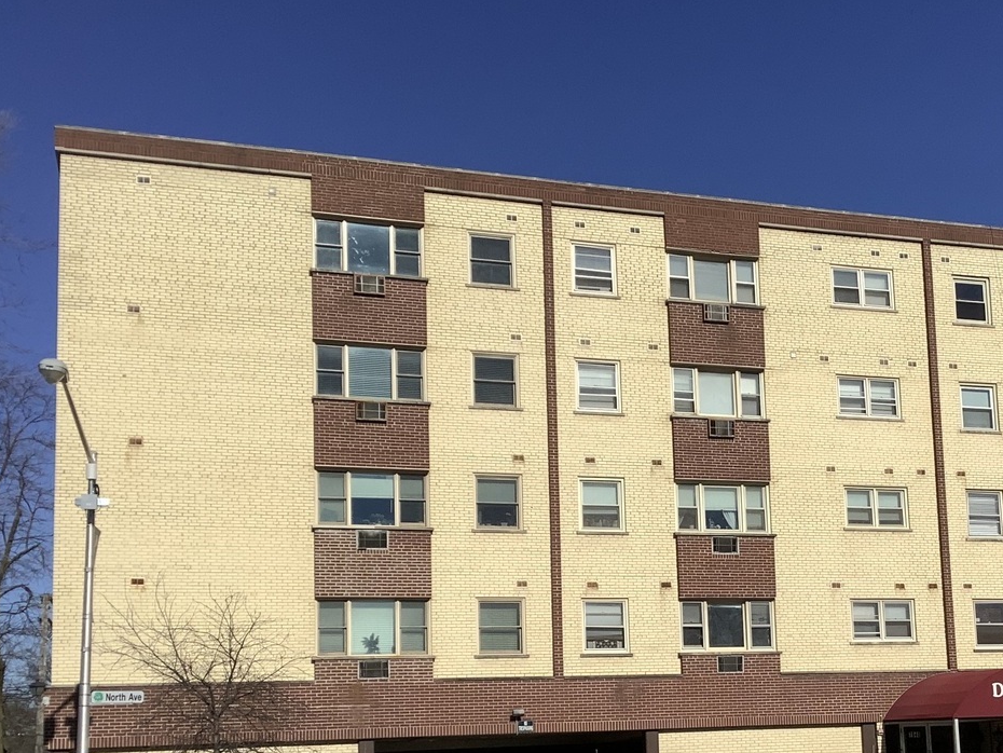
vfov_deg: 29.8
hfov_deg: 39.1
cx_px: 686
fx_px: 1391
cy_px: 570
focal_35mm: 48
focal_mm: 3.3
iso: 25
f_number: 2.4
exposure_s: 1/3268
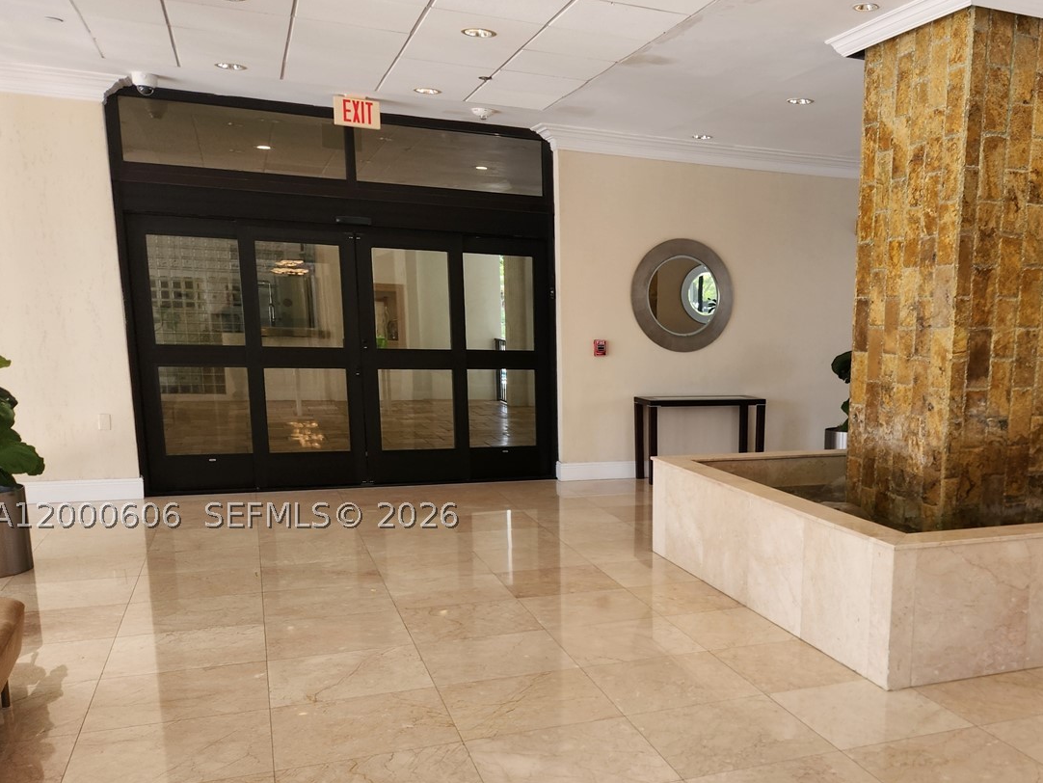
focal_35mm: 34
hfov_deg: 52.1
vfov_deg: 41.3
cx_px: 754
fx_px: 1025
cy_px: 515
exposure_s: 1/180
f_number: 1.8
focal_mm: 5.4
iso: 50
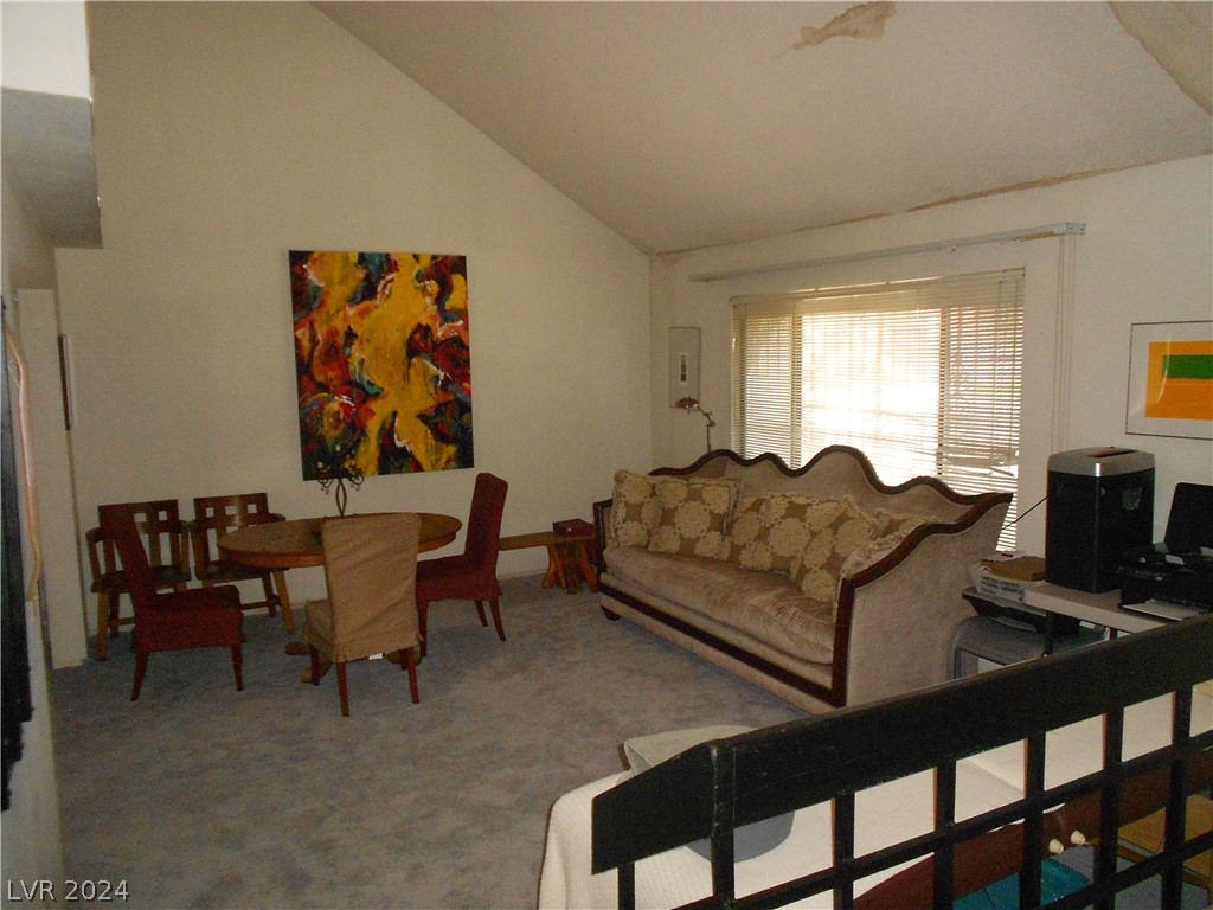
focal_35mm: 26
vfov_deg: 53.1
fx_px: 911
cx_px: 606
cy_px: 455
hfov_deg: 67.3
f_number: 3.2
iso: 500
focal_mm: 4.6
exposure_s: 1/25
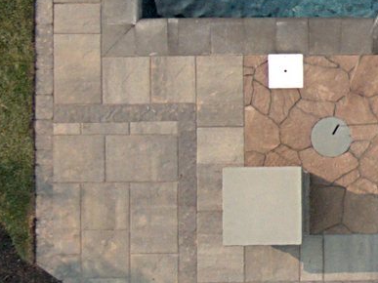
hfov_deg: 8.2
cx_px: 865
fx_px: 2434
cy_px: 53
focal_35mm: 223
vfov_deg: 6.7
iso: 100
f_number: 3.3
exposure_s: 1/40
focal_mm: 6.08
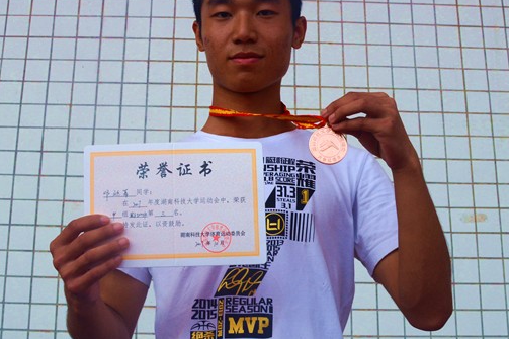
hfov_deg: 32.1
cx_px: 238
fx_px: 885
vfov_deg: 21.7
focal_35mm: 63
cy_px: 157
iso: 800
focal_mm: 35
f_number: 10
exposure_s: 1/1000
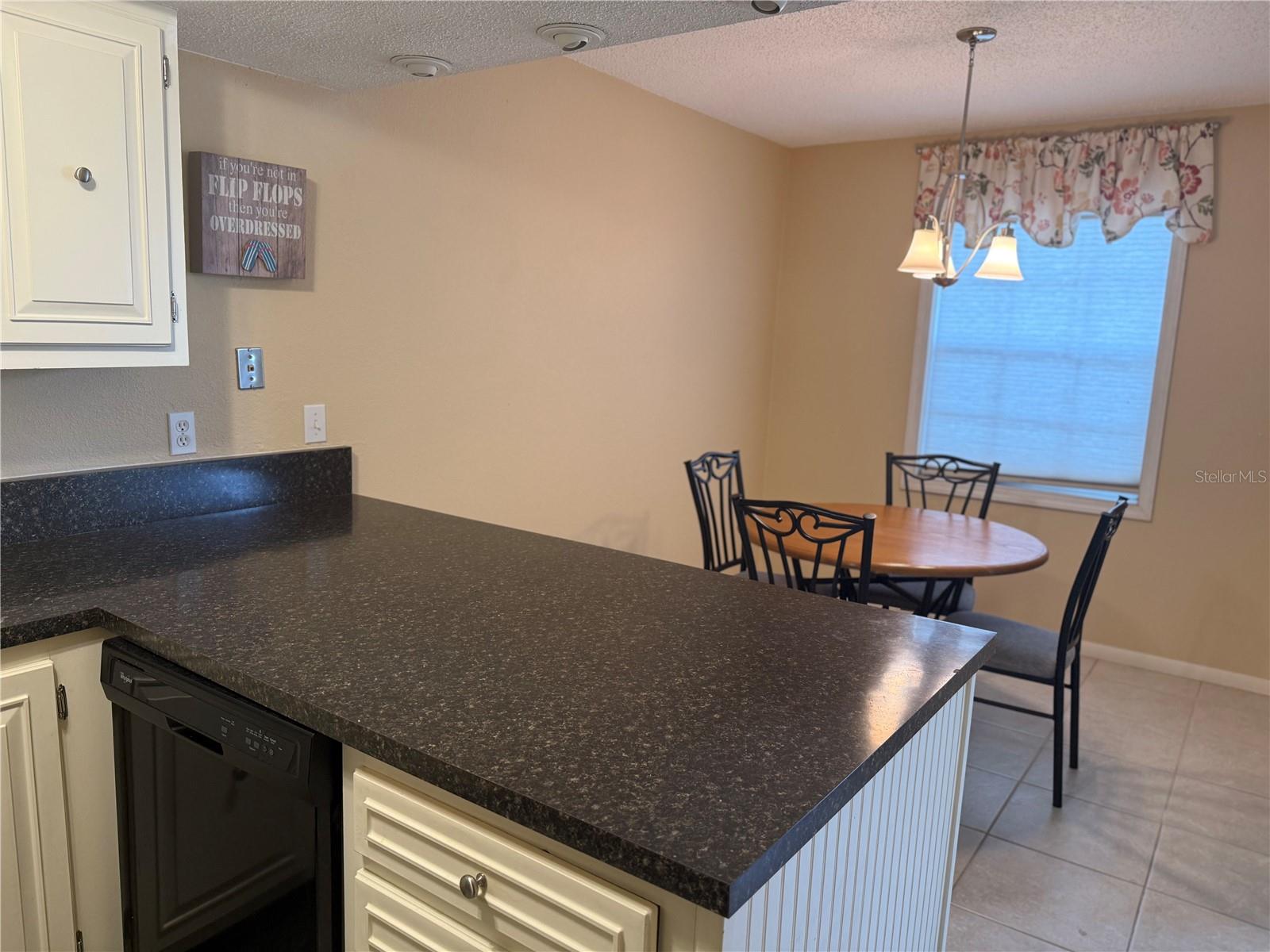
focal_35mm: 24
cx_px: 635
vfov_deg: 56.8
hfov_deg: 71.6
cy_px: 476
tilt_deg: -8.9
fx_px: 881
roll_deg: -2.5
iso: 200
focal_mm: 6.76
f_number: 1.78
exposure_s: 1/60
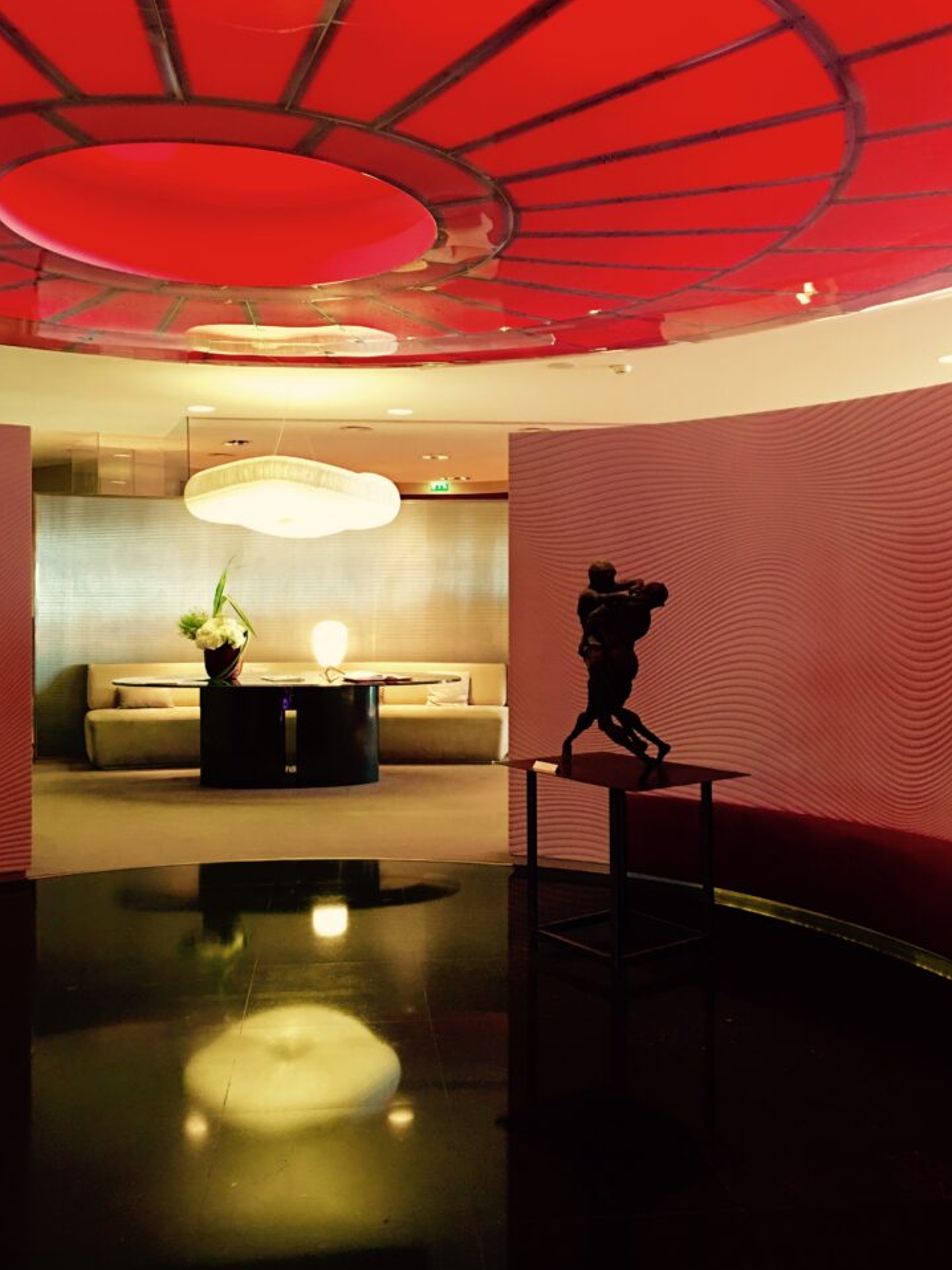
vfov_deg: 58.4
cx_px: 455
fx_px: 1137
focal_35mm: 31
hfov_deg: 45.4
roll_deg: +0.0
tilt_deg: -0.3
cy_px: 620
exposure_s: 1/8
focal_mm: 4.15
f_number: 2.2
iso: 125
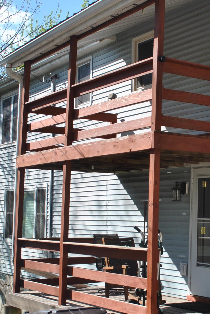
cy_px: 175
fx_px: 604
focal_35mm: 69
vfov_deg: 29.2
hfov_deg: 19.5
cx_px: 177
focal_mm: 24
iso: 100
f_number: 7.1
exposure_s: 1/200
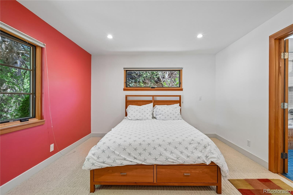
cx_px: 146
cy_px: 98
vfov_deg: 75.5
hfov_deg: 98.6
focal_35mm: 16
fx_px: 126
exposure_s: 1/13
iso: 400
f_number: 10
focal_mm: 15.5
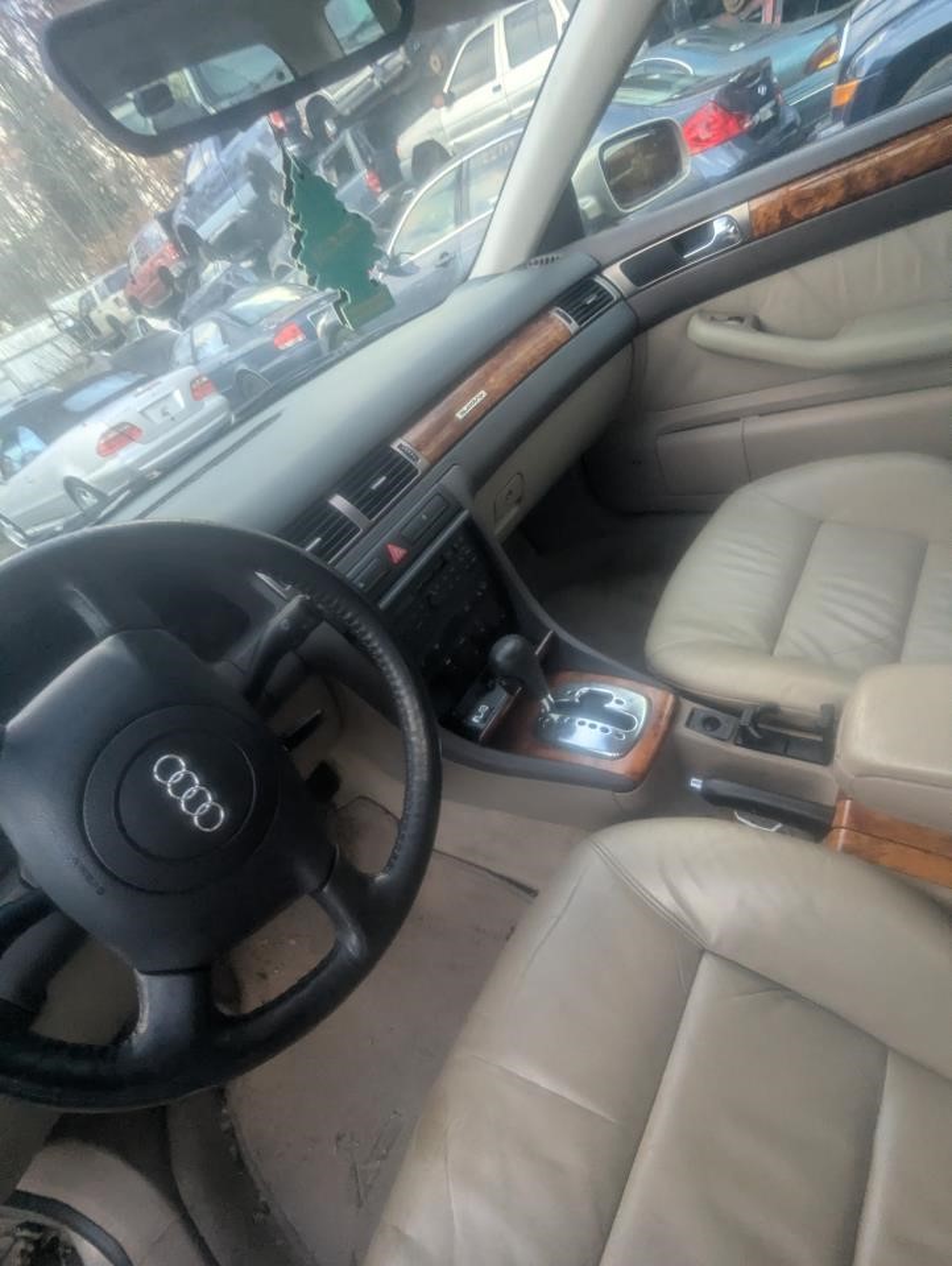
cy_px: 633
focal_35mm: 16
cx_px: 476
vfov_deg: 94.4
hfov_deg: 78.2
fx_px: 586
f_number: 2.2
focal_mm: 2.35
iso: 178
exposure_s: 1/222
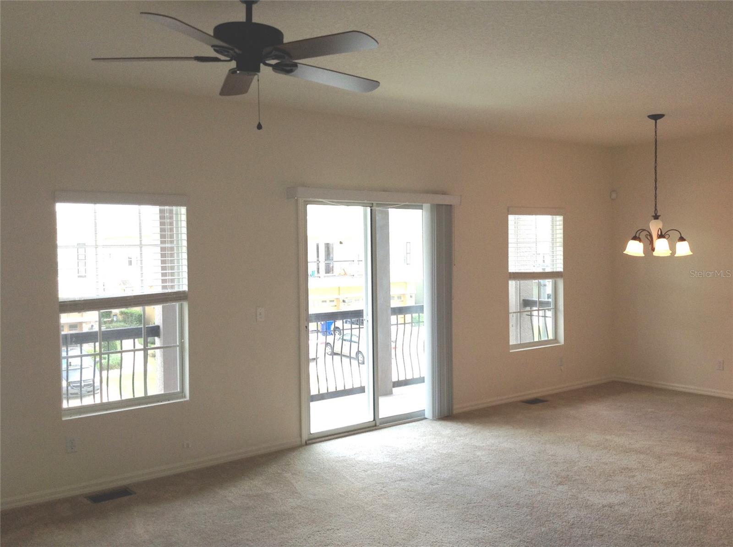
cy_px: 274
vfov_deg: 40.6
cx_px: 366
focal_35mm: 35
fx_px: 740
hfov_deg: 52.7
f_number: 2.4
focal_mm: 4.28
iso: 50
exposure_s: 1/120
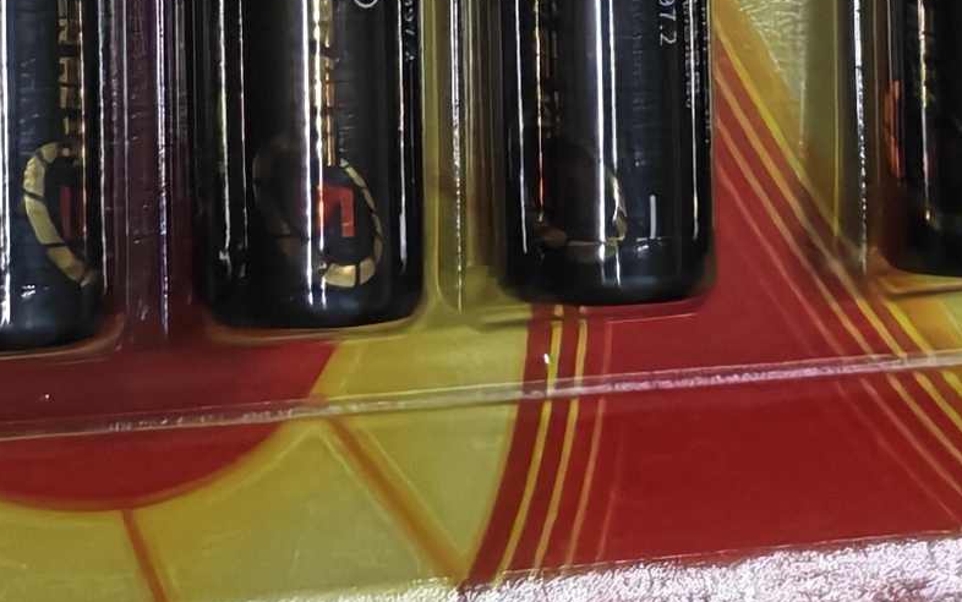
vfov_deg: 4.8
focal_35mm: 265
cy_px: -1017
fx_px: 6951
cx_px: 486
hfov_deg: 7.9
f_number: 1.9
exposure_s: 1/110
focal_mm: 6.12
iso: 2000
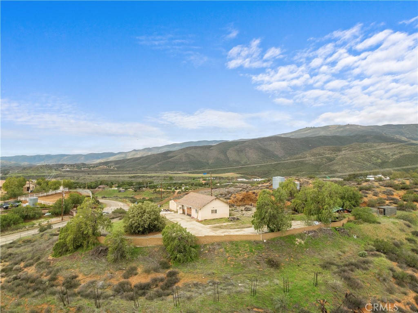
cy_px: 156
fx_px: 290
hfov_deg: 71.6
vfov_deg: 56.7
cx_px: 209
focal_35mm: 24
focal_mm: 12.29
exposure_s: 1/500
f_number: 2.8
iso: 100
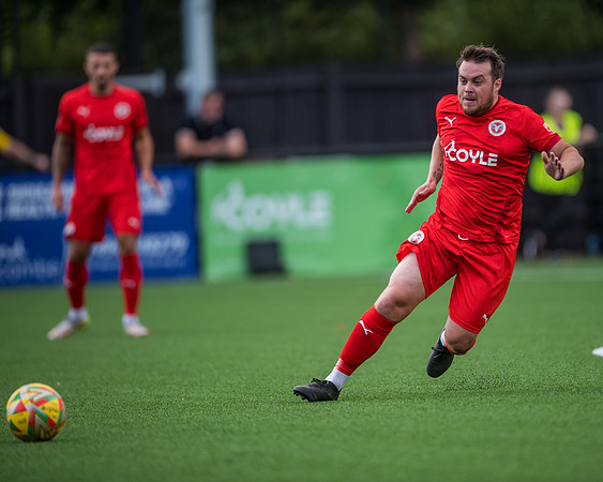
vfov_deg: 3.4
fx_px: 8070
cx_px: 362
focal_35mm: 452
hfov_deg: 4.3
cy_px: 242
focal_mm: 400
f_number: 2.8
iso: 200
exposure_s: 1/2000
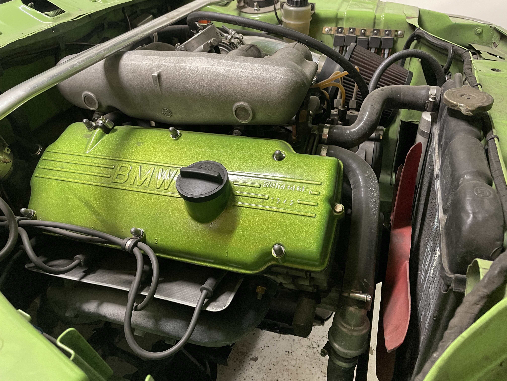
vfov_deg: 53.1
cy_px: 190
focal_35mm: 26
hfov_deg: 67.3
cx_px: 254
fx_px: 381
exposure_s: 1/40
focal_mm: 4.2
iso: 400
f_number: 1.6
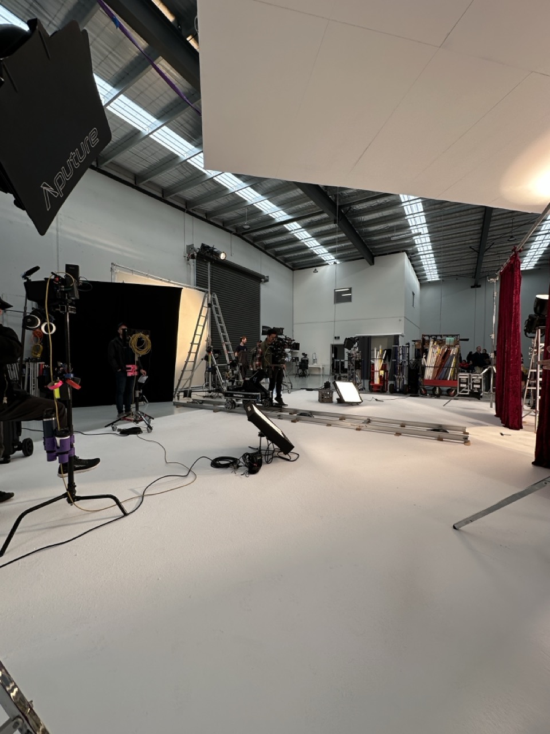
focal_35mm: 14
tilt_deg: -1.3
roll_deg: -0.9
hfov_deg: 85.7
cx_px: 275
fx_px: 297
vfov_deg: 102.1
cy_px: 367
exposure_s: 1/107
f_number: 2.2
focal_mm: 2.22
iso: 40
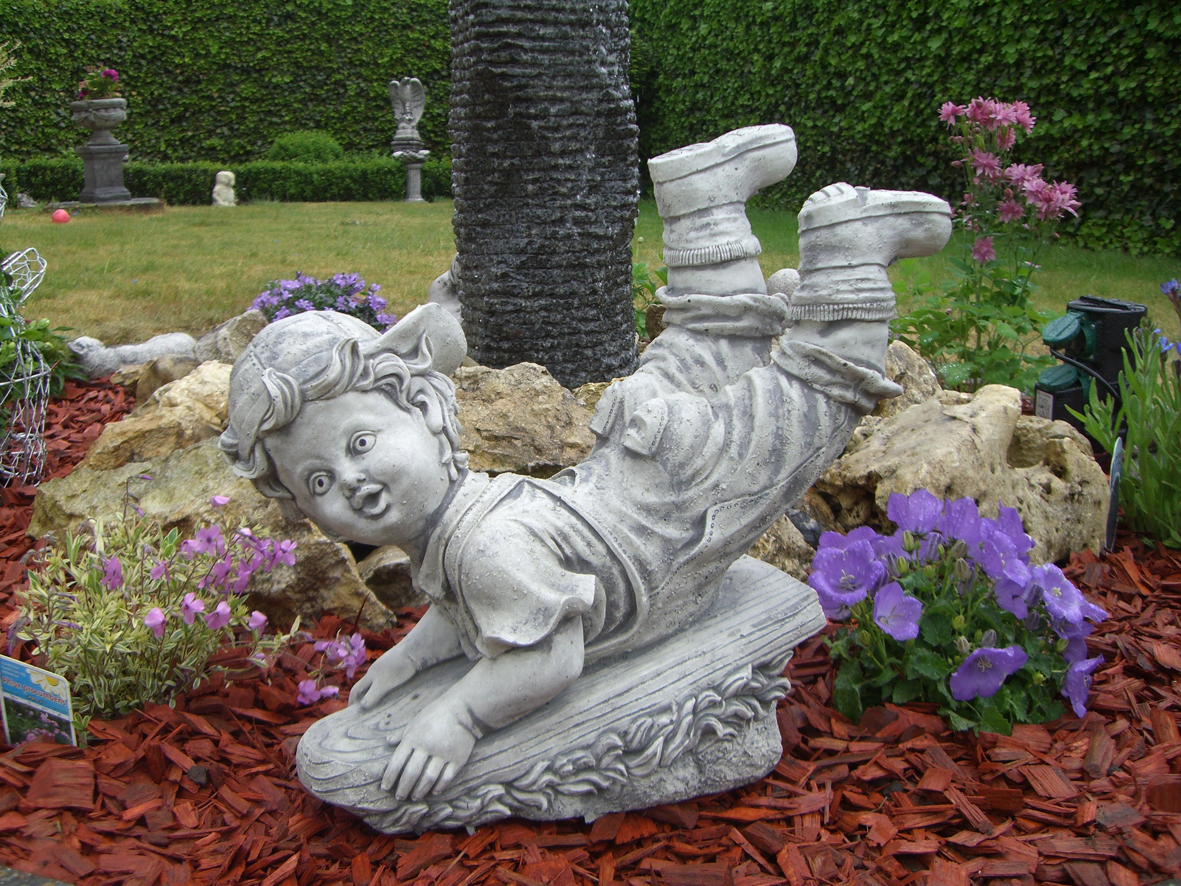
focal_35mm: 38
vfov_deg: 37.7
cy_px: 443
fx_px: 1296
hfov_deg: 49.0
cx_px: 590
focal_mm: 6.2
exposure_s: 1/320
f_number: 2.7
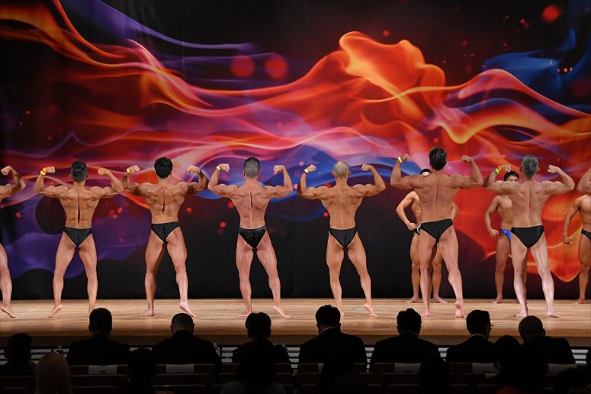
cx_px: 296
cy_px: 197
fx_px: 1772
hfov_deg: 18.9
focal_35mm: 108
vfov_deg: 12.7
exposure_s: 1/400
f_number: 5.6
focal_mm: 72
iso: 3200
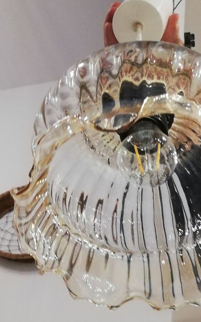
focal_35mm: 55
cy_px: 197
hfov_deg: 23.3
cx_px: 151
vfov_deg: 36.7
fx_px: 482
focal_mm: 3.81
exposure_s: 1/33.3
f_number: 2.2
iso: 400
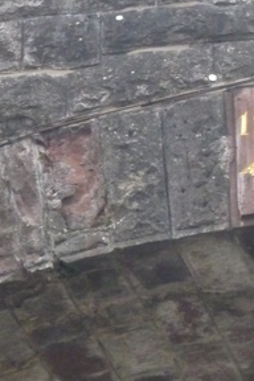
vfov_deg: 7.6
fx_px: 2878
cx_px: 243
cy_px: 171
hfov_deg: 5.0
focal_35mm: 272
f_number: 5.8
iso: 800
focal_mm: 19.9
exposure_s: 1/125
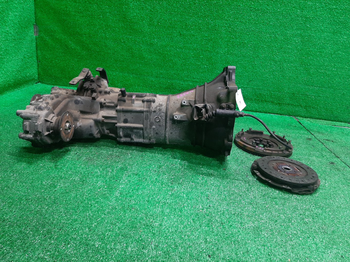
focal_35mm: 26
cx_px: 175
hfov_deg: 67.3
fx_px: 263
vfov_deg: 53.1
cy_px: 131
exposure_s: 1/50
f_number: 1.7
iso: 163
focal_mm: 3.93
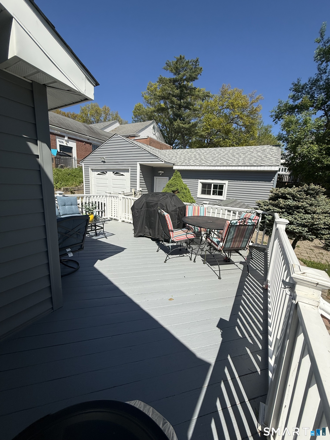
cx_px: 165
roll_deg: -3.0
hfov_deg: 85.7
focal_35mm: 14
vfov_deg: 102.1
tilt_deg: -11.0
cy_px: 220
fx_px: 178
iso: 50
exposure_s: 1/2976
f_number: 2.2
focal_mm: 2.22
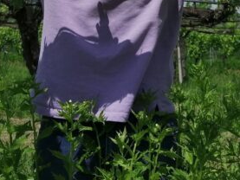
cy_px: -73
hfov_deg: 25.0
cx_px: 134
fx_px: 541
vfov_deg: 17.4
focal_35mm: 78
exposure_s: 1/2786
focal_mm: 3.88
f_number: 1.8
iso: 50
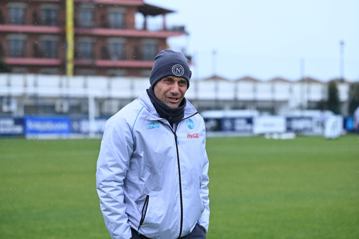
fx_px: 1046
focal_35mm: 105
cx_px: 180
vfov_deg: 13.0
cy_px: 120
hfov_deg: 19.5
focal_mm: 105
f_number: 3.5
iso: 1000
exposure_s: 1/1250
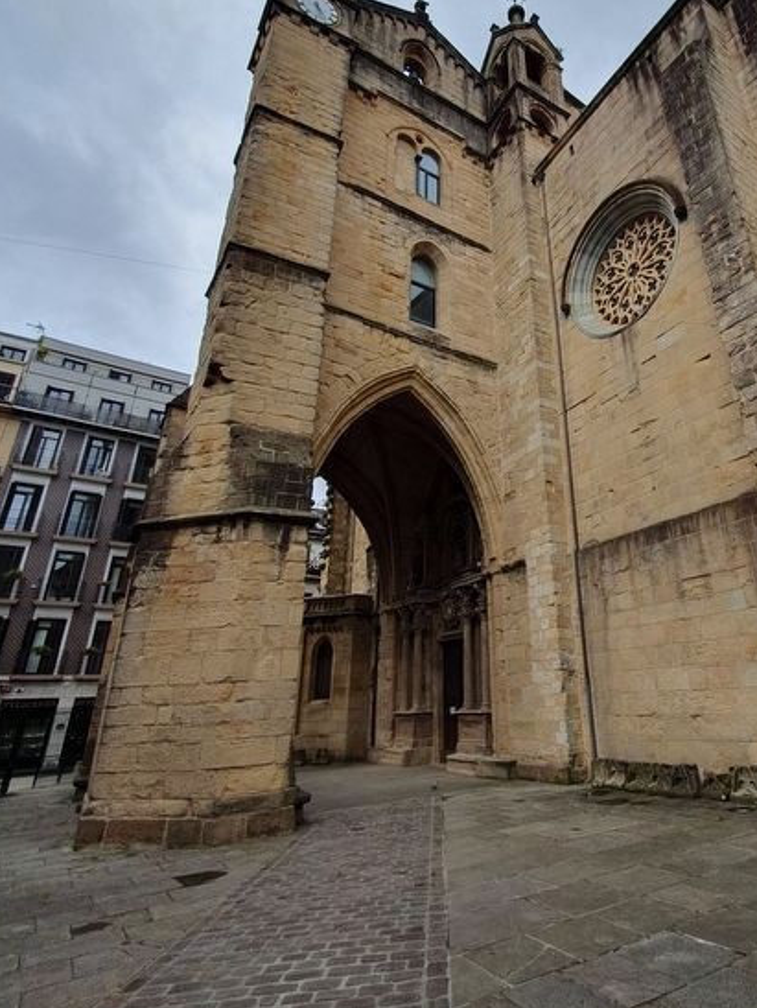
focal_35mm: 19
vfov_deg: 84.2
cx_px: 503
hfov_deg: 66.9
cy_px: 439
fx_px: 553
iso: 50
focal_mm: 1.8
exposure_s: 1/954
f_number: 2.2
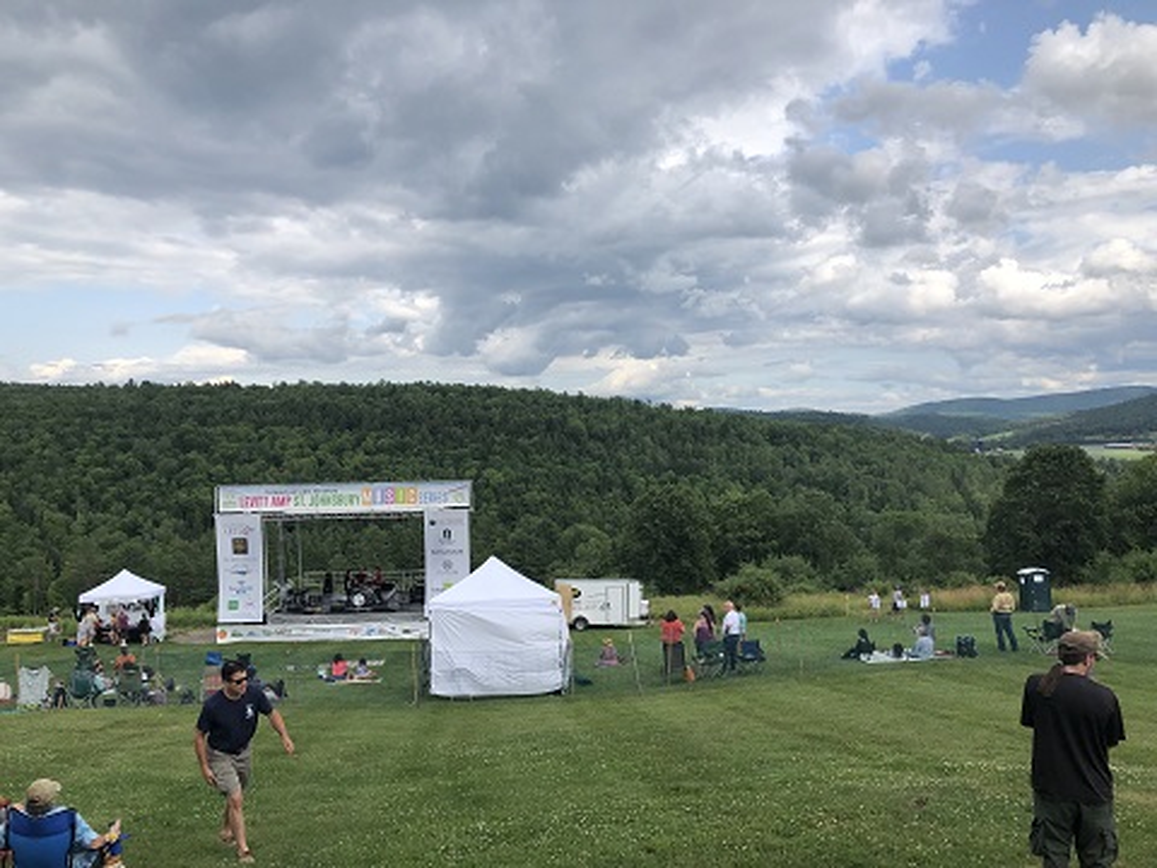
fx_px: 936
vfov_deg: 49.7
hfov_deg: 63.4
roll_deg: +0.5
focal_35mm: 28
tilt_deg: -0.6
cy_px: 434
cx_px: 578
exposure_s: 1/1845
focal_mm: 3.99
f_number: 1.8
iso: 20
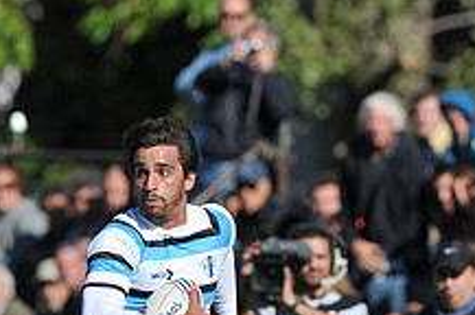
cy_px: 384
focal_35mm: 1203
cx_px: 142
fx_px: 15849
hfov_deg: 1.7
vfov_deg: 1.1
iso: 200
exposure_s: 1/3200
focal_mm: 300
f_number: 3.5
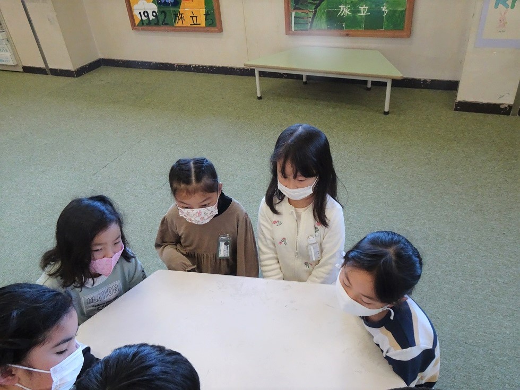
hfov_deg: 65.3
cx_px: 260
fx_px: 406
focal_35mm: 27
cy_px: 195
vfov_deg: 51.4
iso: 640
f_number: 3.5
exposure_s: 1/125
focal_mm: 4.6
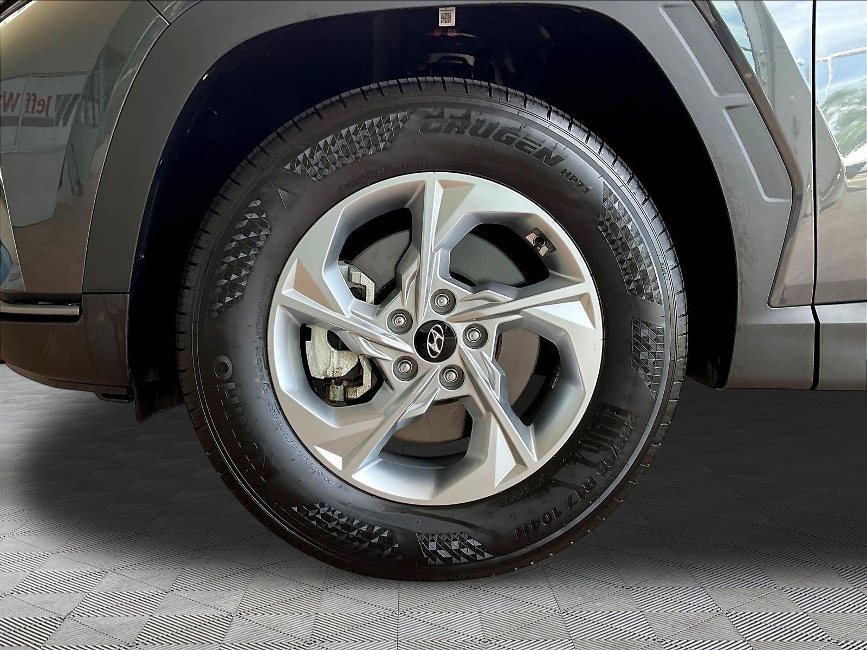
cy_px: 325
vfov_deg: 48.2
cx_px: 434
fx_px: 726
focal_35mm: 29
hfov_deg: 61.7
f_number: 1.8
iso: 32
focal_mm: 3
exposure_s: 1/122
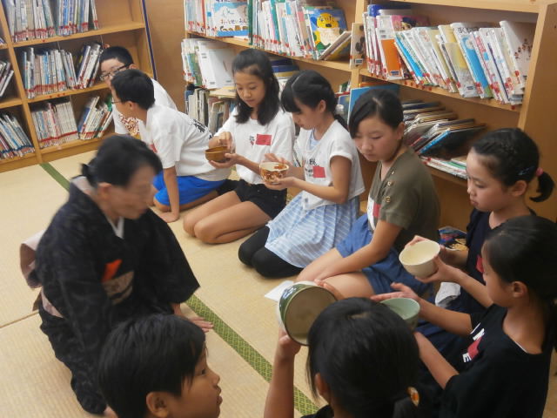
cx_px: 278
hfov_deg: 51.4
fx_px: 579
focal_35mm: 36
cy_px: 209
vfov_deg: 39.7
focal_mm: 6.4
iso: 200
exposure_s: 1/25
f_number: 3.1
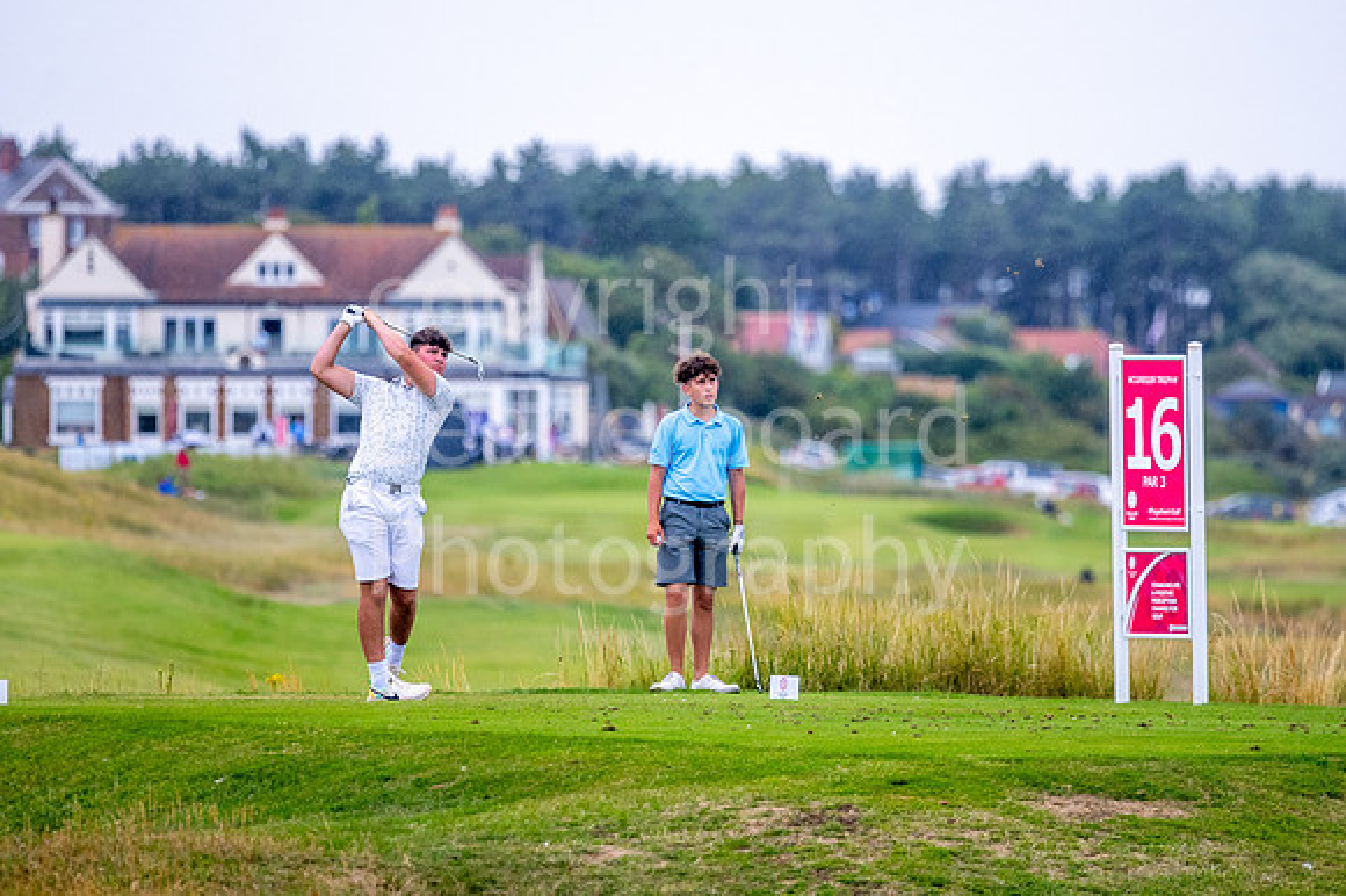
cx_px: 673
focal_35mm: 450
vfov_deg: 3.1
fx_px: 16815
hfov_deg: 4.6
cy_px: 448
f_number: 4
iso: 400
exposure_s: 1/400
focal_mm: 300
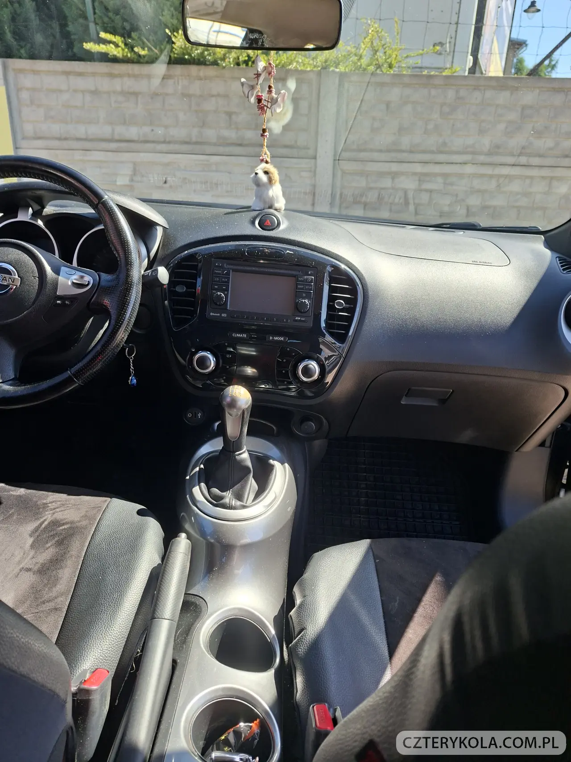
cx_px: 286
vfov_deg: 73.9
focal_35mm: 23
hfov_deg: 58.9
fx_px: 506
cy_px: 381
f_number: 1.8
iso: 50
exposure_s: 1/393
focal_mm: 5.54
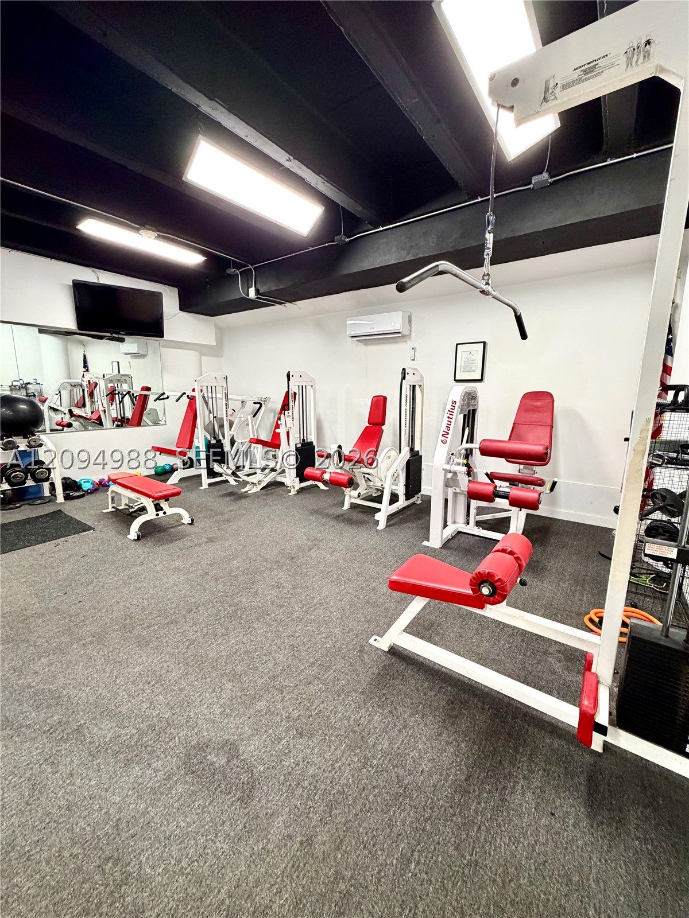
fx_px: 372
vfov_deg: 102.1
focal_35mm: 14
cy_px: 459
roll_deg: +0.1
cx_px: 344
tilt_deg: -9.6
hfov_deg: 85.7
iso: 250
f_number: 2.2
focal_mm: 2.22
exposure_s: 1/60
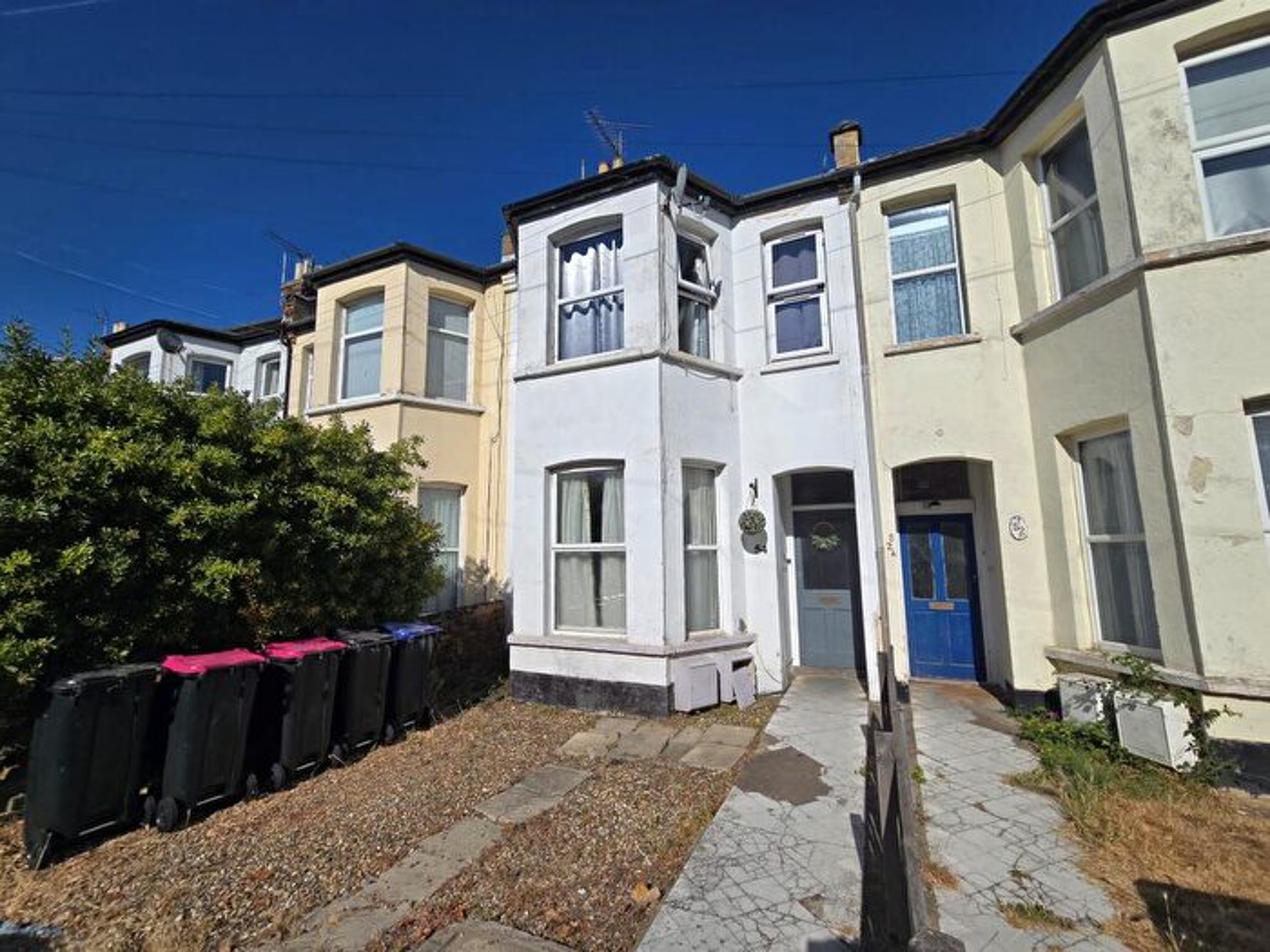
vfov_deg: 89.9
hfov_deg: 106.2
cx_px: 635
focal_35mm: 13
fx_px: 477
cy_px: 476
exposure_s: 1/10000
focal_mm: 2.2
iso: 50
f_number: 2.2
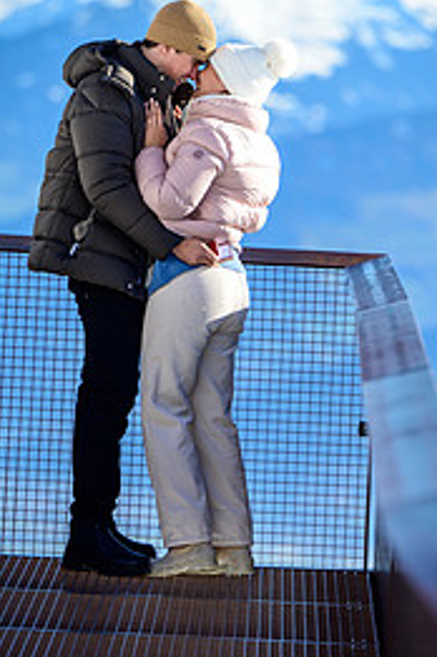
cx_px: 230
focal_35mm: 275
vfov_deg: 7.5
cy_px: 318
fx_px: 5020
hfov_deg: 5.0
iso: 100
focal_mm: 160
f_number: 3.2
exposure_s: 1/1250
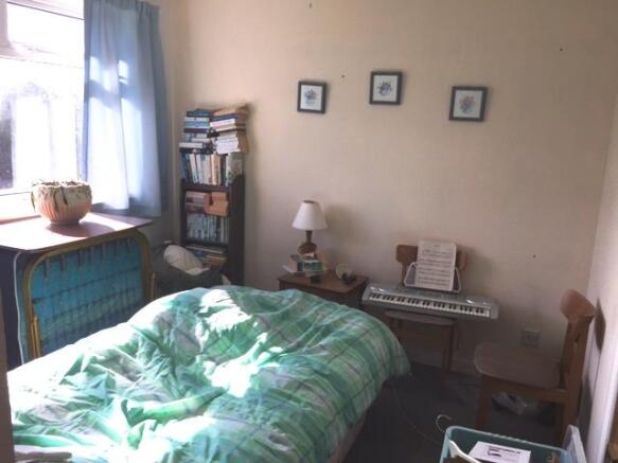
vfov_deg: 48.2
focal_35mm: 29
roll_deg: -2.6
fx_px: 518
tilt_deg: -11.2
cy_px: 232
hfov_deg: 61.7
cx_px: 309
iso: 32
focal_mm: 4.15
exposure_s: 1/476
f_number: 2.2
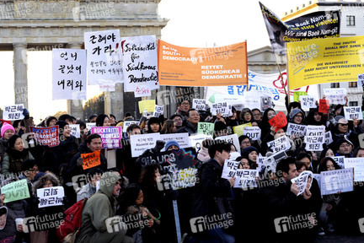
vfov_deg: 18.7
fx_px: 738
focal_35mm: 73
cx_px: 189
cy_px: 117
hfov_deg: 27.7
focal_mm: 70
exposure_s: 1/800
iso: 1250
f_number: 4.5
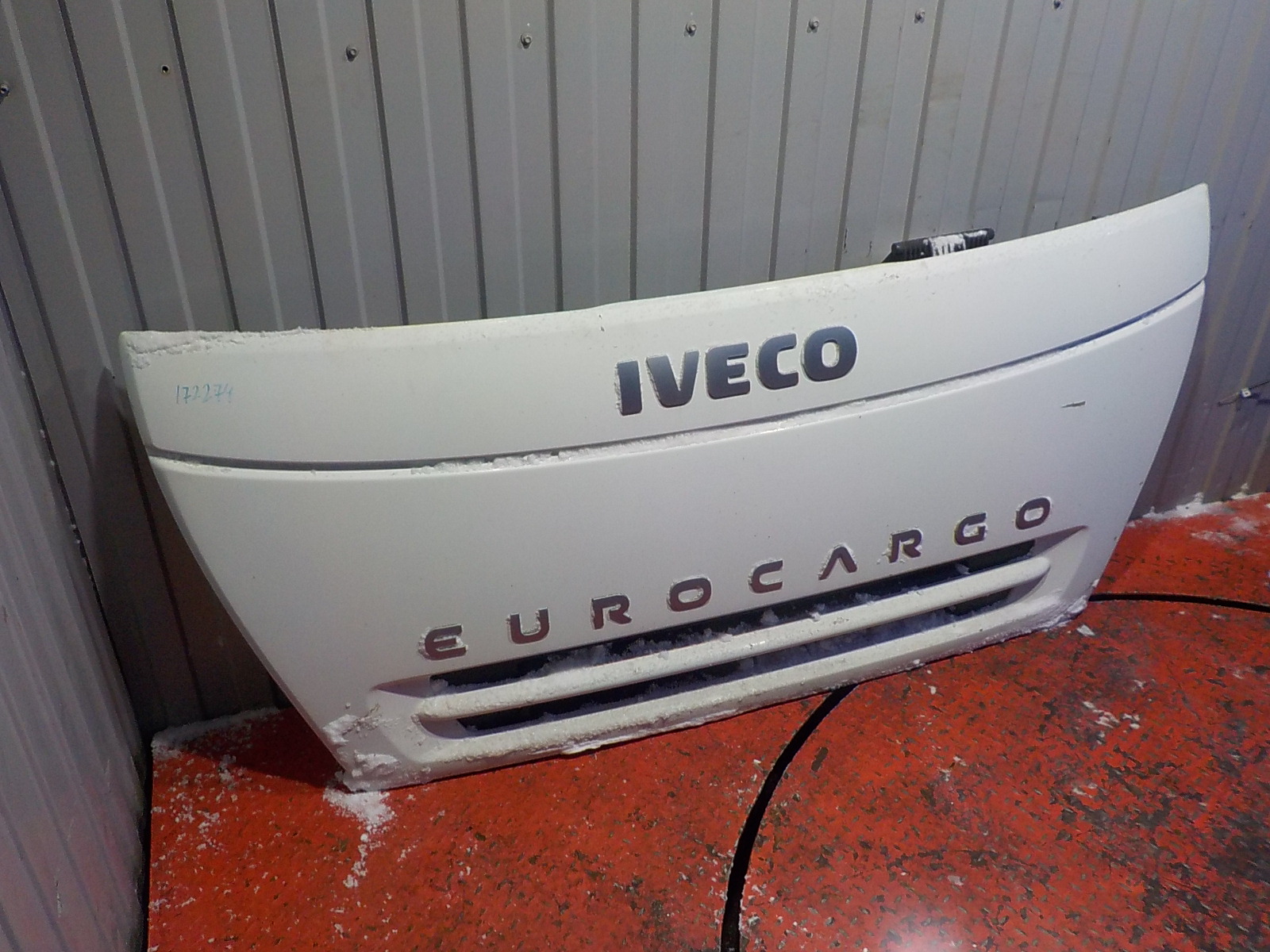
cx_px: 635
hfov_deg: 60.0
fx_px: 1101
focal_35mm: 30
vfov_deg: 46.8
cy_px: 476
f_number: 3.3
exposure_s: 1/30
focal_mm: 4.1
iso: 200
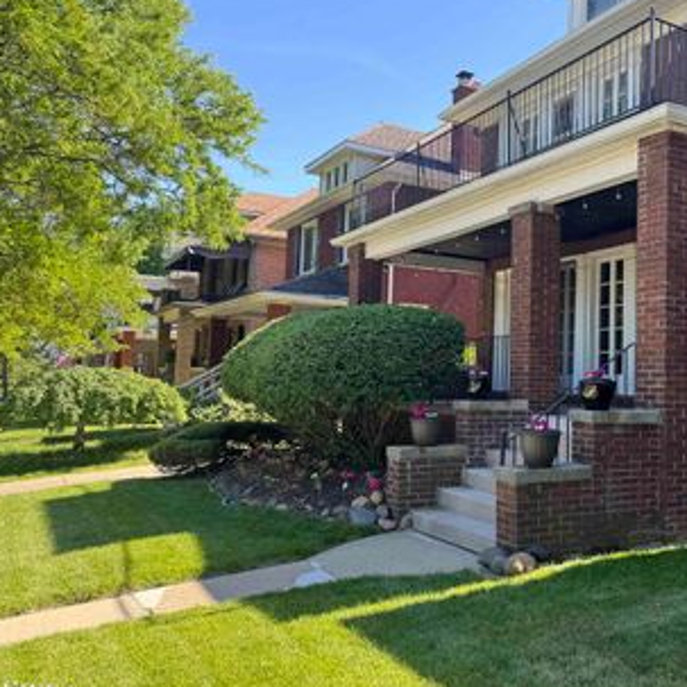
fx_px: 786
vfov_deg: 47.1
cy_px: 303
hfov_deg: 44.9
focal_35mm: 35
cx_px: 551
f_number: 1.78
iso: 80
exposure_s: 1/812
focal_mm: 6.76
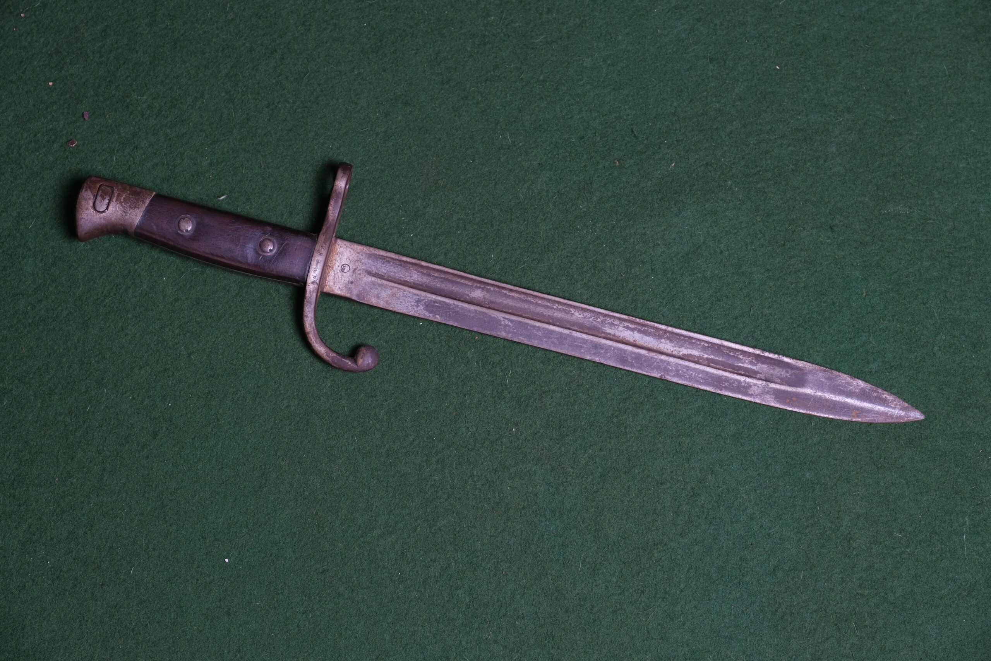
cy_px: 330
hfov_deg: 24.5
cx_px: 496
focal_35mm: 83
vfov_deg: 16.5
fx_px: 2285
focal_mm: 55
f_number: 5
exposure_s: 1/160
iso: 320
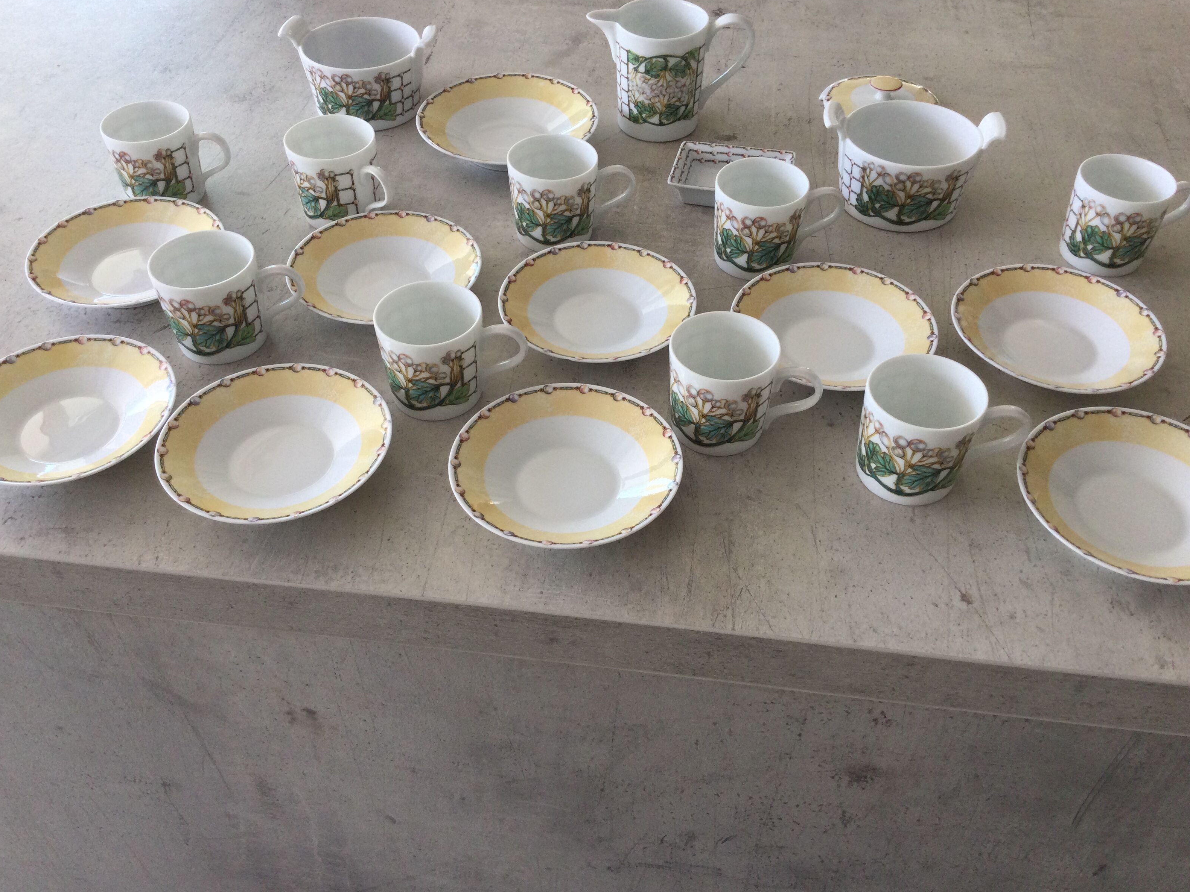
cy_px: 437
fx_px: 1100
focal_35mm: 32
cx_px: 594
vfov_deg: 44.2
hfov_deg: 56.8
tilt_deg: -45.5
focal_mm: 3.3
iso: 50
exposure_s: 1/120
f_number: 2.4
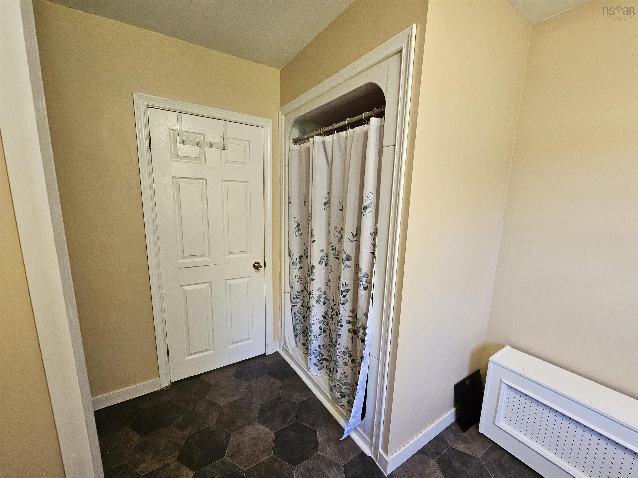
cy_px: 239
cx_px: 319
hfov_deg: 106.2
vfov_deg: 89.9
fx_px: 240
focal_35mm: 13
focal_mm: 2.2
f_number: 2.2
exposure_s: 1/60
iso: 320
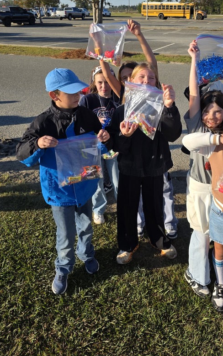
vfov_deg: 58.9
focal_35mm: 32
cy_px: 133
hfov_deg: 39.0
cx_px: 149
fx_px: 311
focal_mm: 6.3
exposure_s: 1/4539
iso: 80
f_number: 1.7
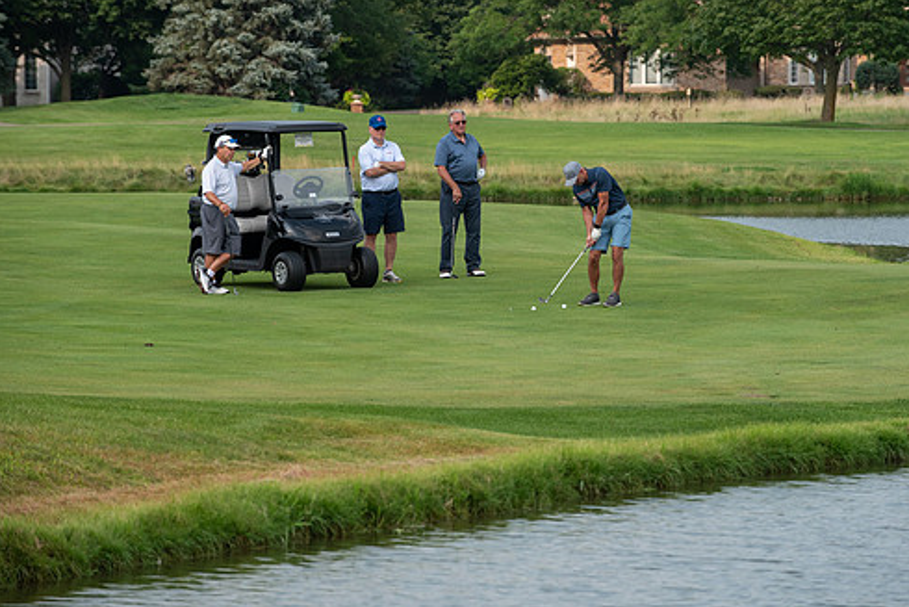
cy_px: 253
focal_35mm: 237
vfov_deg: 5.8
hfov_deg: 8.7
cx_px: 503
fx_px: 5986
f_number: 5
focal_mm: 200
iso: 250
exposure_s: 1/1250
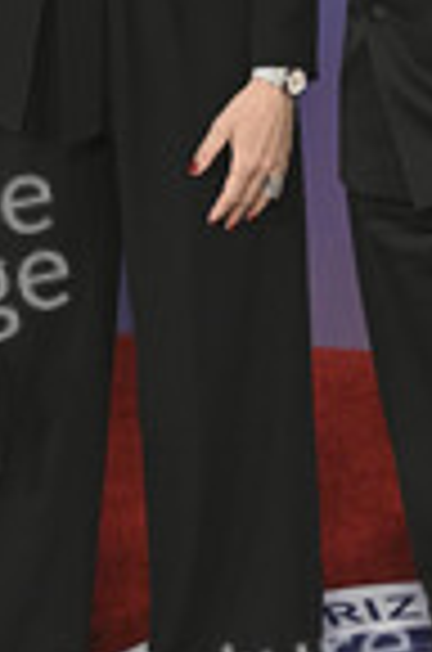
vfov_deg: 17.0
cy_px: 58
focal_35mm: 119
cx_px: 328
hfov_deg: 11.4
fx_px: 2152
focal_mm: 43
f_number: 4
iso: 2000
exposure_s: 1/320
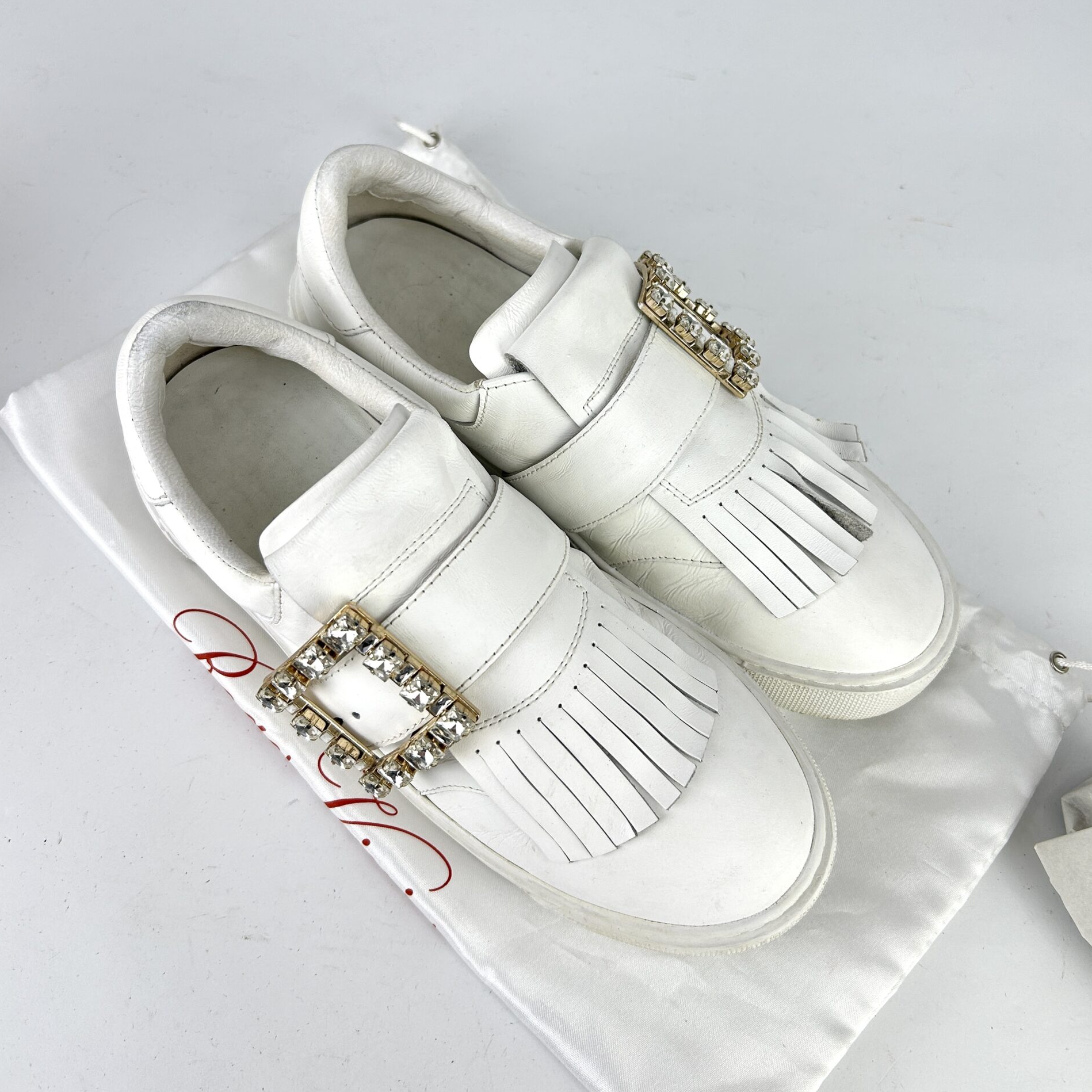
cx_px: 545
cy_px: 427
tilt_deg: -61.7
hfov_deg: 52.5
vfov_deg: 52.1
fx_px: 1106
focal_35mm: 31
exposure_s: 1/286
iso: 40
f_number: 1.5
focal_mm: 5.7
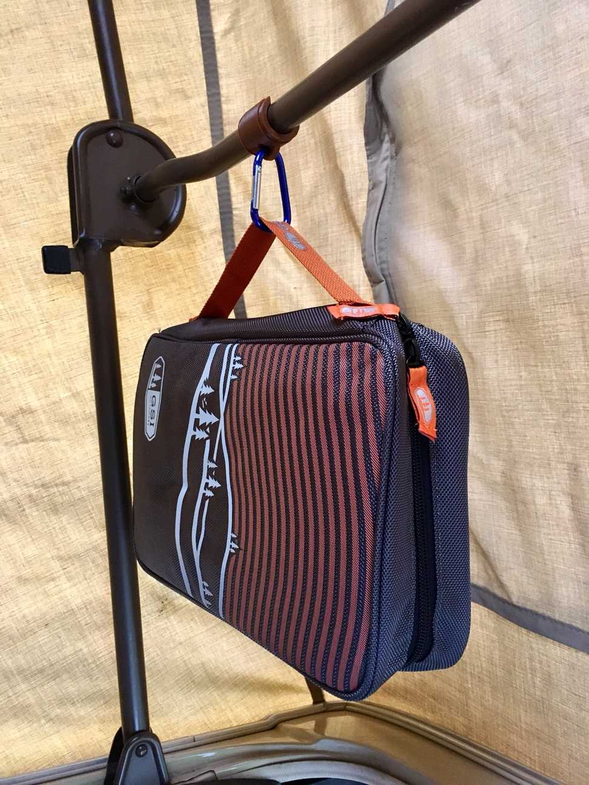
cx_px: 294
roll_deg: +1.7
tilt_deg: +0.9
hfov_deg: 48.2
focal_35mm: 29
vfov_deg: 61.7
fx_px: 658
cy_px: 392
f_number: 2.2
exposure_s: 1/20
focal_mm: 4.15
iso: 200
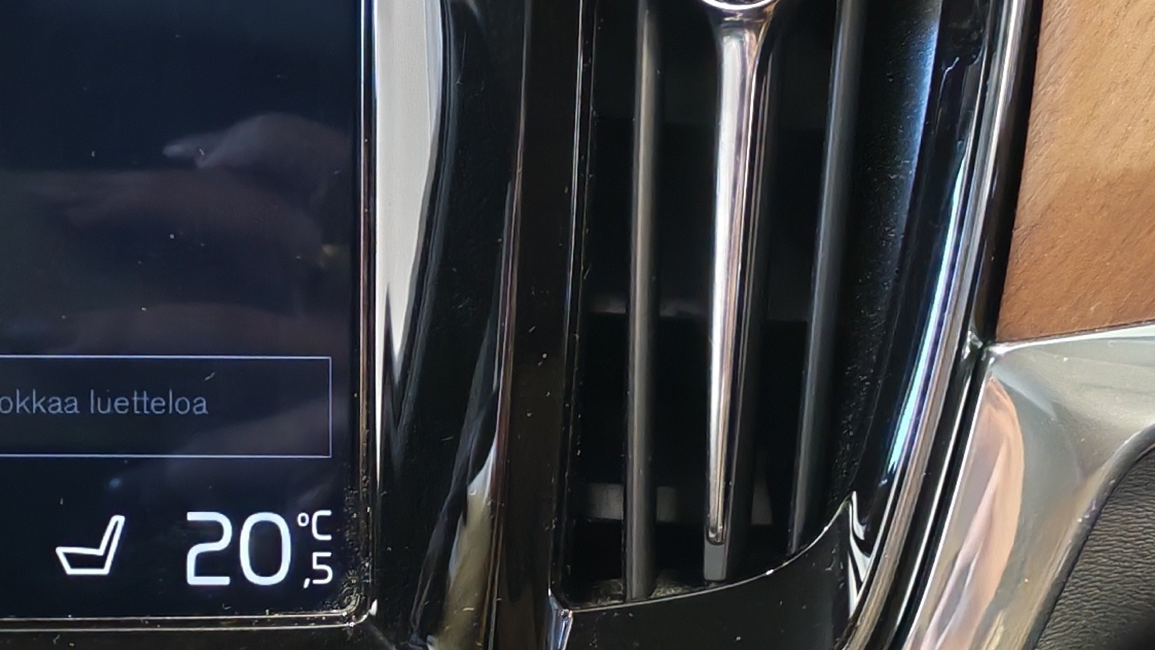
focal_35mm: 96
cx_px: -146
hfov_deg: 21.0
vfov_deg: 12.6
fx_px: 2940
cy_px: 204
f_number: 1.9
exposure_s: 1/33
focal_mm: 6.12
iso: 1600
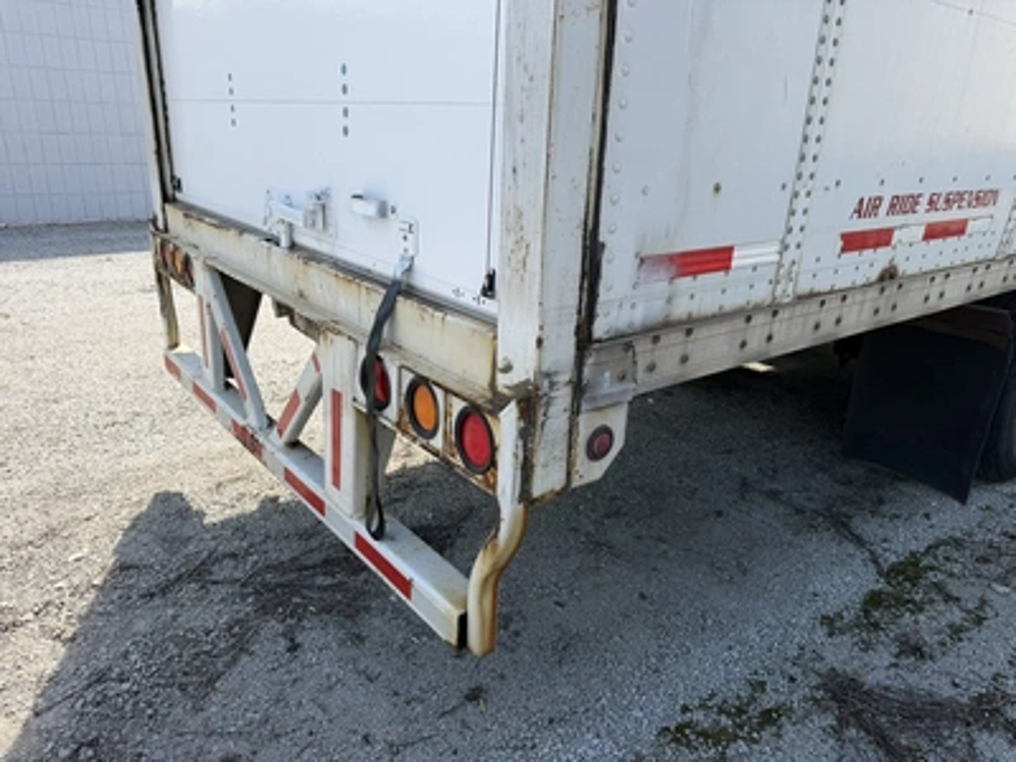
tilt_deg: -17.9
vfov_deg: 56.8
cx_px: 508
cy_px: 381
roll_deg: +0.1
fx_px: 704
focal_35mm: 24
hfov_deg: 71.6
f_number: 1.78
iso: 80
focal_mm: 6.76
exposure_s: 1/1493
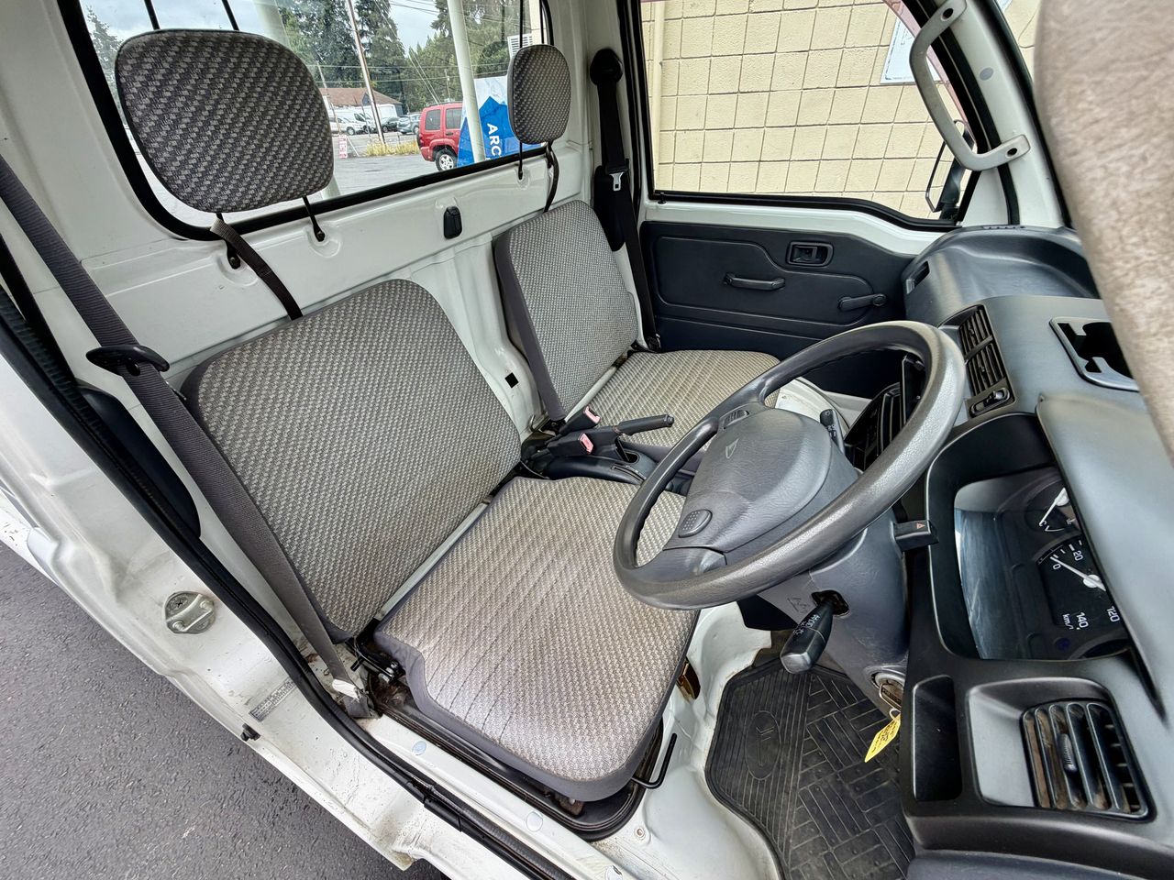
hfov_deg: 102.1
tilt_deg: -37.9
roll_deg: +4.2
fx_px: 475
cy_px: 440
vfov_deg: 85.7
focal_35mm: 14
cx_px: 587
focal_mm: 2.22
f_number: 2.2
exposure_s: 1/121
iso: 50
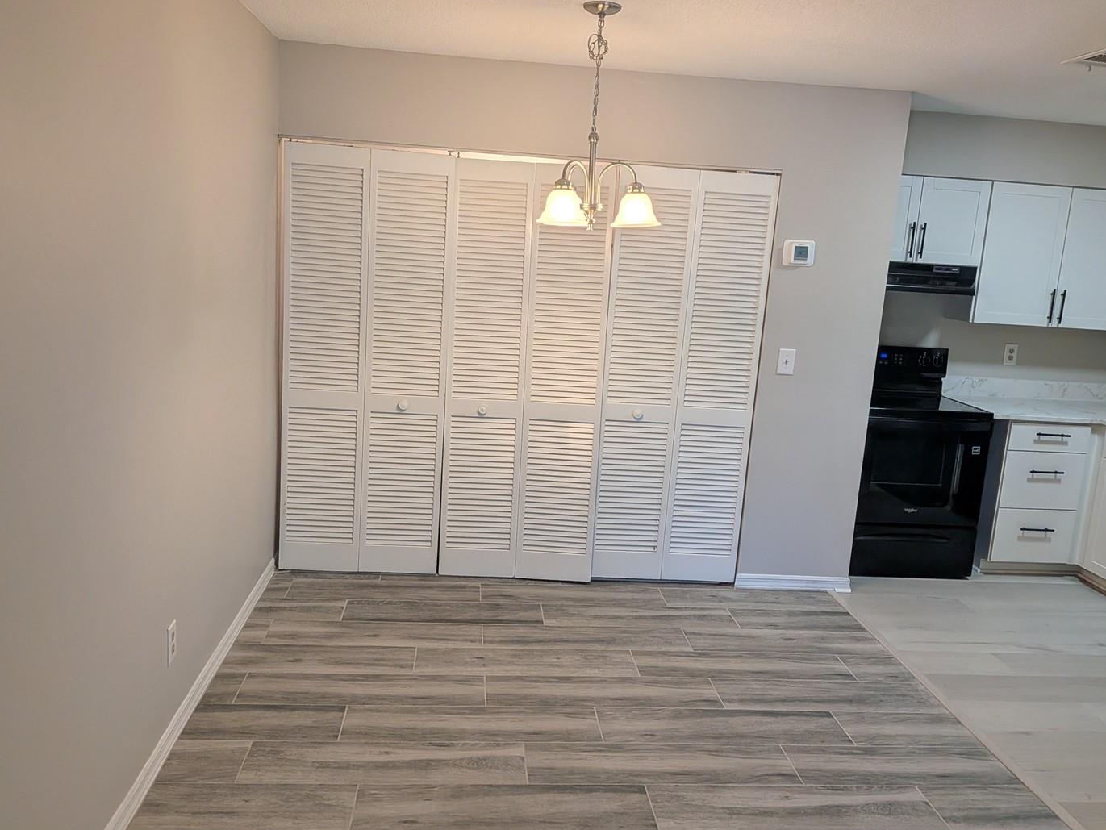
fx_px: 895
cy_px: 431
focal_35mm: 28
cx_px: 561
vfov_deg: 49.8
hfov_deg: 63.4
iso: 23
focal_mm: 4.53
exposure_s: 1/238
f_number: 1.7
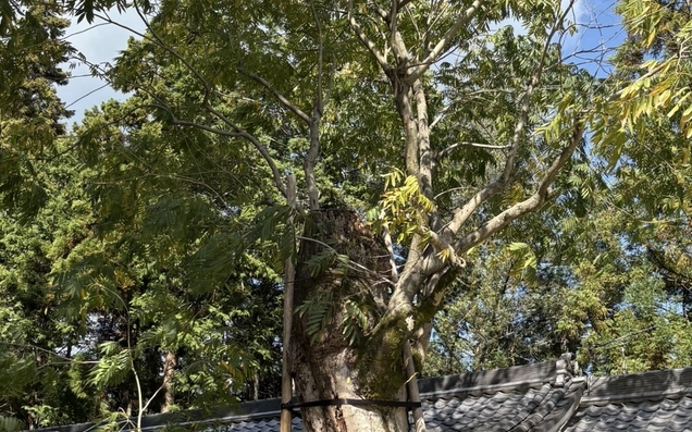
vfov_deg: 24.8
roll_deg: -0.6
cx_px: 354
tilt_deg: +19.9
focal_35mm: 52
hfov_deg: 38.9
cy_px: 234
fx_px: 980
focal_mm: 5.96
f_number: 1.6
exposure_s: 1/1550
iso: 50
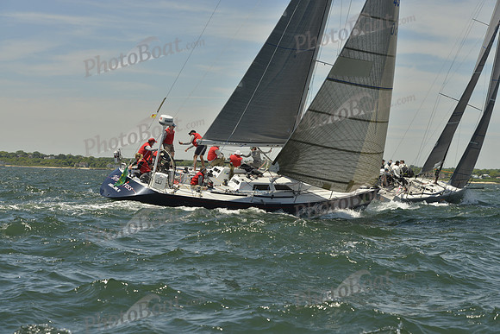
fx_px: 1181
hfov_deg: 23.9
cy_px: 167
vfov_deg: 16.1
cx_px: 250
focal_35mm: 85
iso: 280
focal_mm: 85
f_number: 8
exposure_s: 1/1600
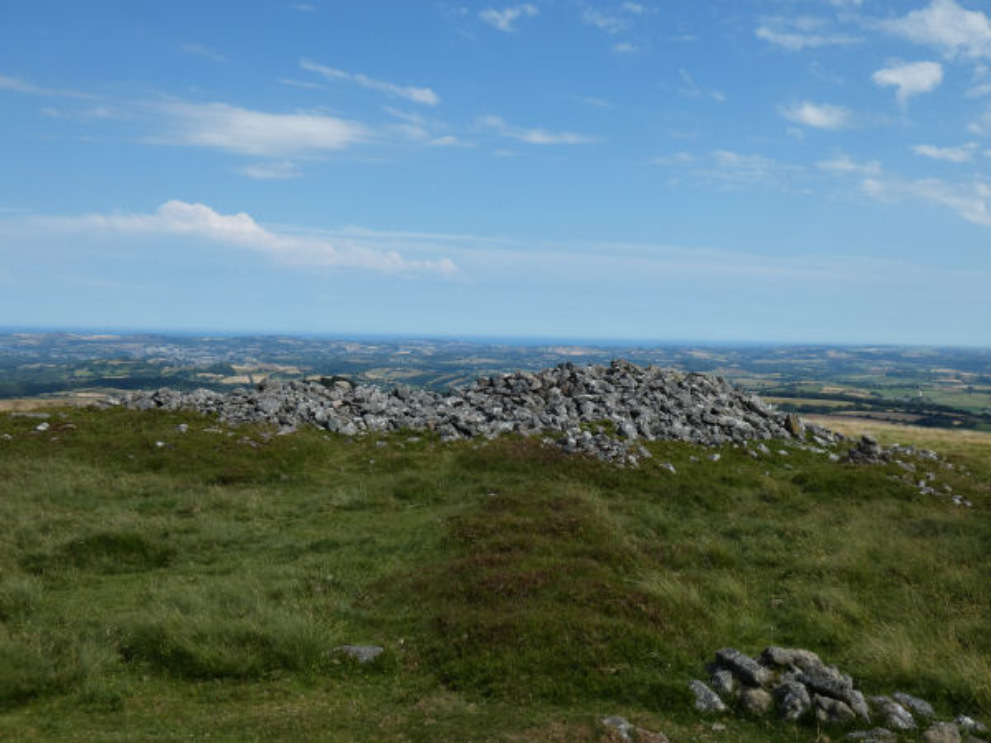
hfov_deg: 49.0
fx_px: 1088
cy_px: 372
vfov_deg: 37.7
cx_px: 496
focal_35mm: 38
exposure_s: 1/800
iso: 80
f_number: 4
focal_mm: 6.8
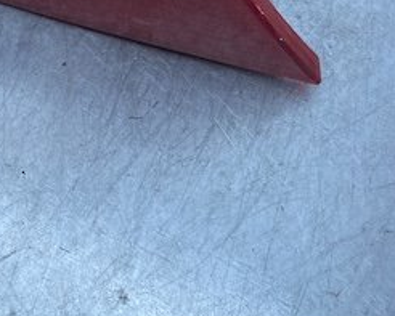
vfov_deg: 20.9
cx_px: 16
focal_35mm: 66
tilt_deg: -48.3
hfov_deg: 27.3
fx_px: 772
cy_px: -103
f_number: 1.8
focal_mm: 4.25
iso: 32
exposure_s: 1/858
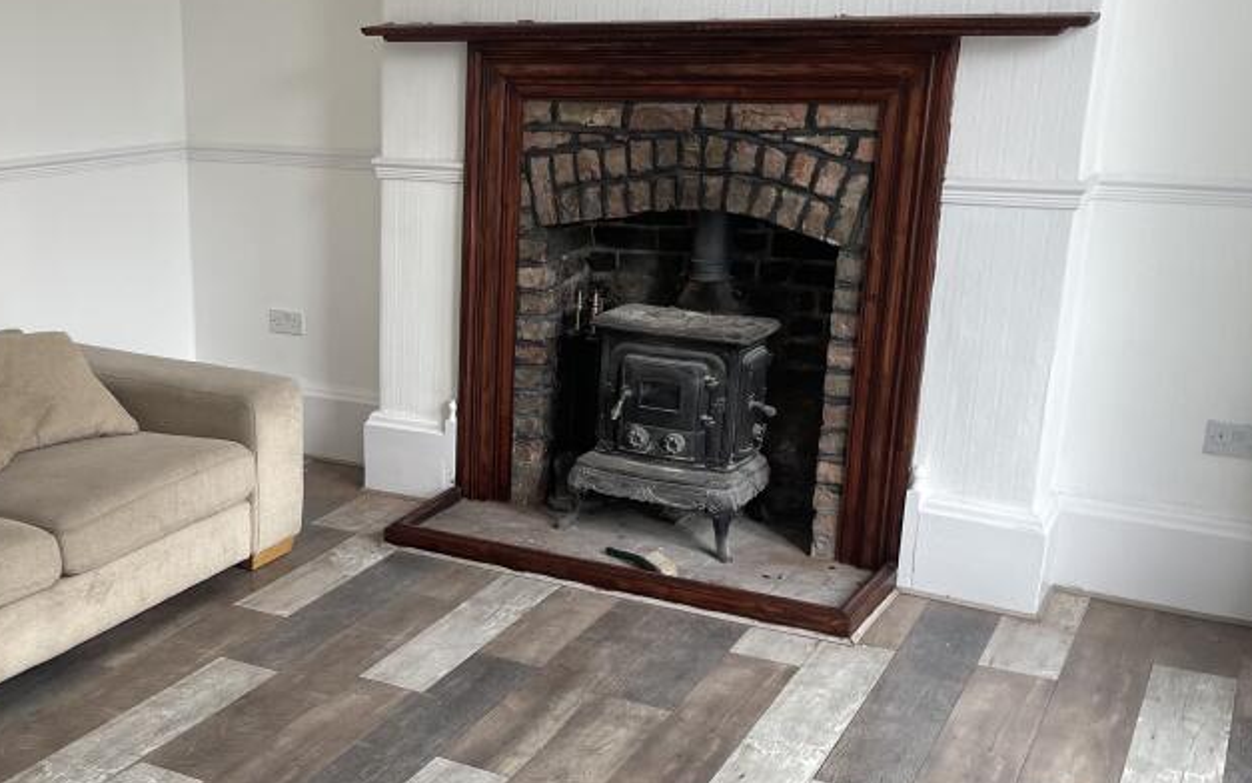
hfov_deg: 43.1
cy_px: 515
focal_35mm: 45
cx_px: 323
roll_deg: +0.2
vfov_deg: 28.4
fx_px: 1536
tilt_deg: -17.0
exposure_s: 1/121
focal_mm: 4.2
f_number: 1.6
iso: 64
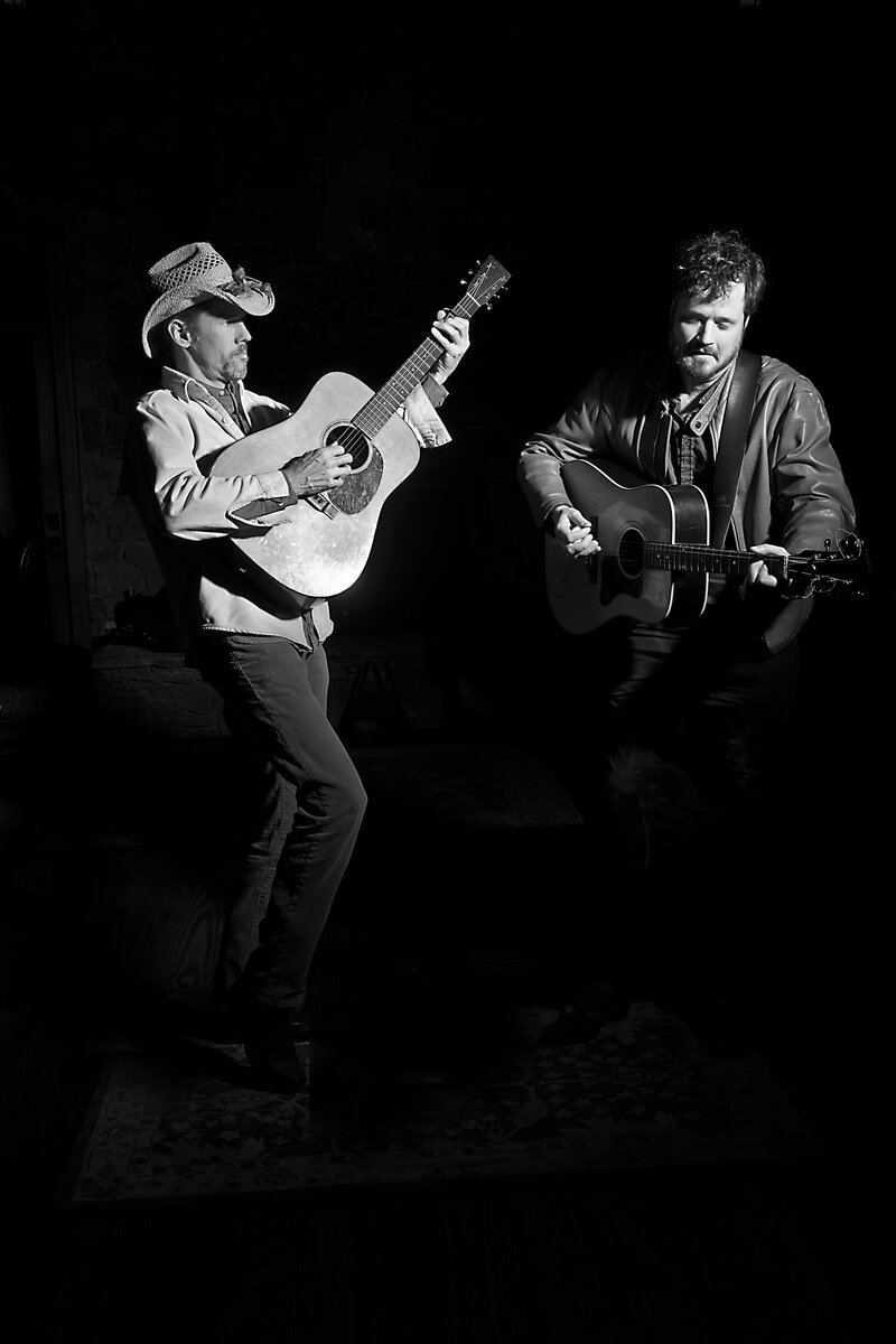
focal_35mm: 42
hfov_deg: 31.9
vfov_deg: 46.4
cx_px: 448
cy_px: 672
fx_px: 1568
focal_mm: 42
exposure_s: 1/160
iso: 100
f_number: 9
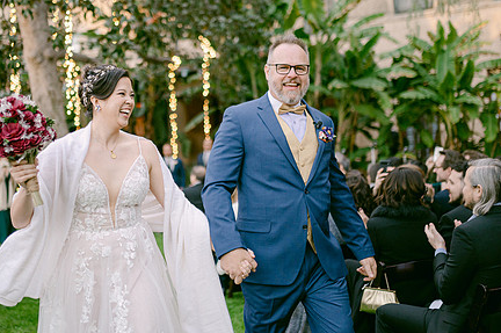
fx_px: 667
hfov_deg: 40.9
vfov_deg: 27.9
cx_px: 194
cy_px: 121
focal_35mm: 48
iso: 1000
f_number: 1.4
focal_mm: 35
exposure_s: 1/2000
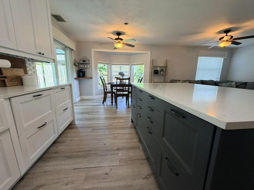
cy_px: 95
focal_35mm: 14
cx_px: 127
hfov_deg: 102.1
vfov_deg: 85.7
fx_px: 103
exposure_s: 1/60
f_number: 2.2
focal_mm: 2.22
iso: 200
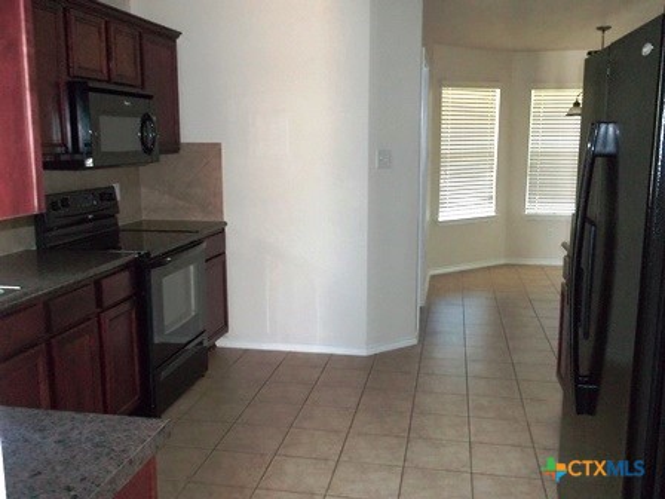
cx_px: 332
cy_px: 250
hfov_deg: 55.4
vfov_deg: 42.9
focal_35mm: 33
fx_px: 634
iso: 320
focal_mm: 5.9
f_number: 3.3
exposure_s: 1/30
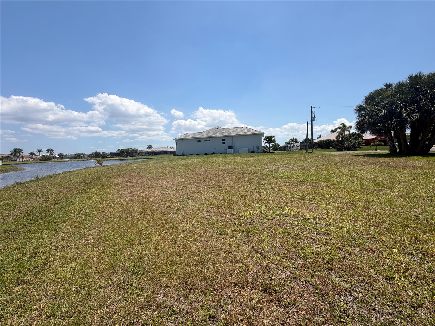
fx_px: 176
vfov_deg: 85.7
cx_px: 218
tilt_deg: -1.9
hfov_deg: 102.1
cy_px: 163
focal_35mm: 14
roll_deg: +2.7
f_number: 2.2
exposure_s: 1/955
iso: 20
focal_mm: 2.22
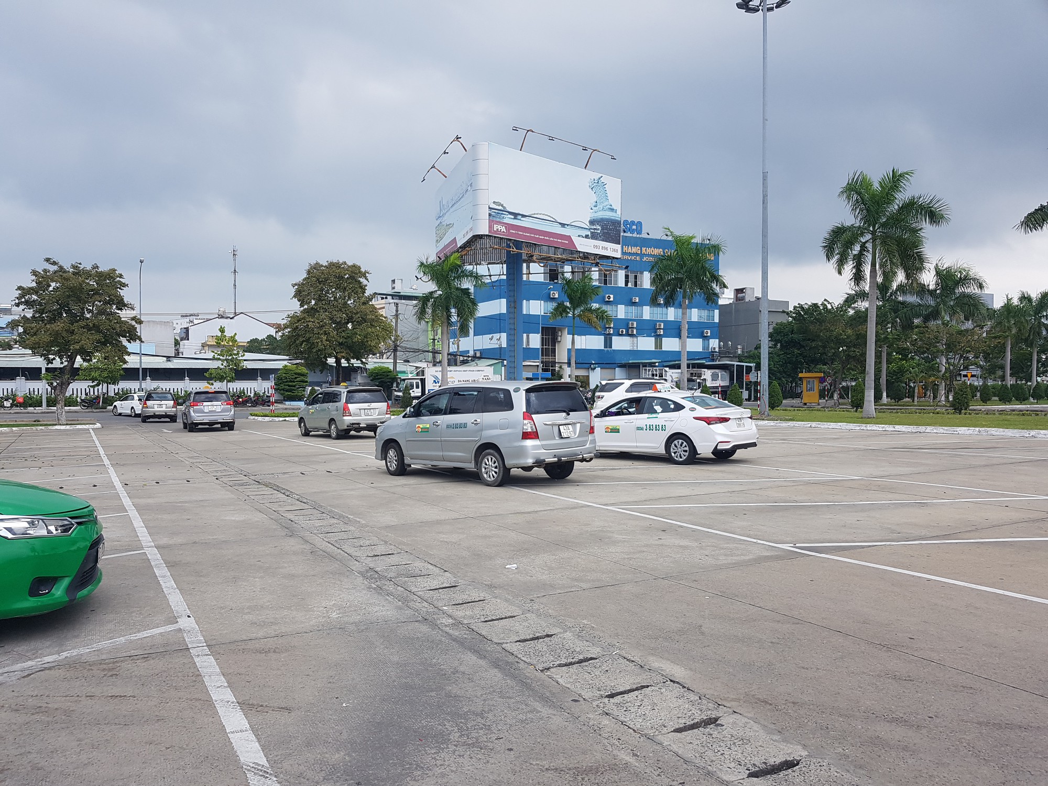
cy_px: 393
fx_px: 787
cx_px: 524
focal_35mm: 26
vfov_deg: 53.1
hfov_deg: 67.3
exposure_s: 1/1144
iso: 50
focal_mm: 4.2
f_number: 1.7
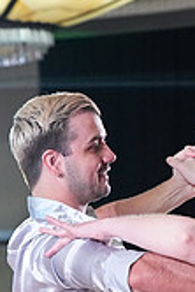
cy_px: 480
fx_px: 2830
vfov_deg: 5.8
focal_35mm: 349
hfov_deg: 3.9
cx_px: 194
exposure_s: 1/400
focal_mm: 100
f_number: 5
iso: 6400
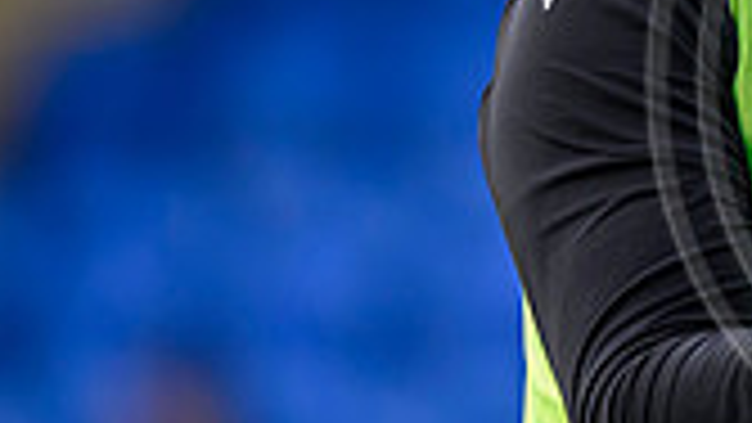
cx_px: 725
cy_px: 71
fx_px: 34362
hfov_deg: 1.3
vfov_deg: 0.7
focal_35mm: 1723
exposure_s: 1/1250
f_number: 3.2
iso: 1600
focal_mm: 400
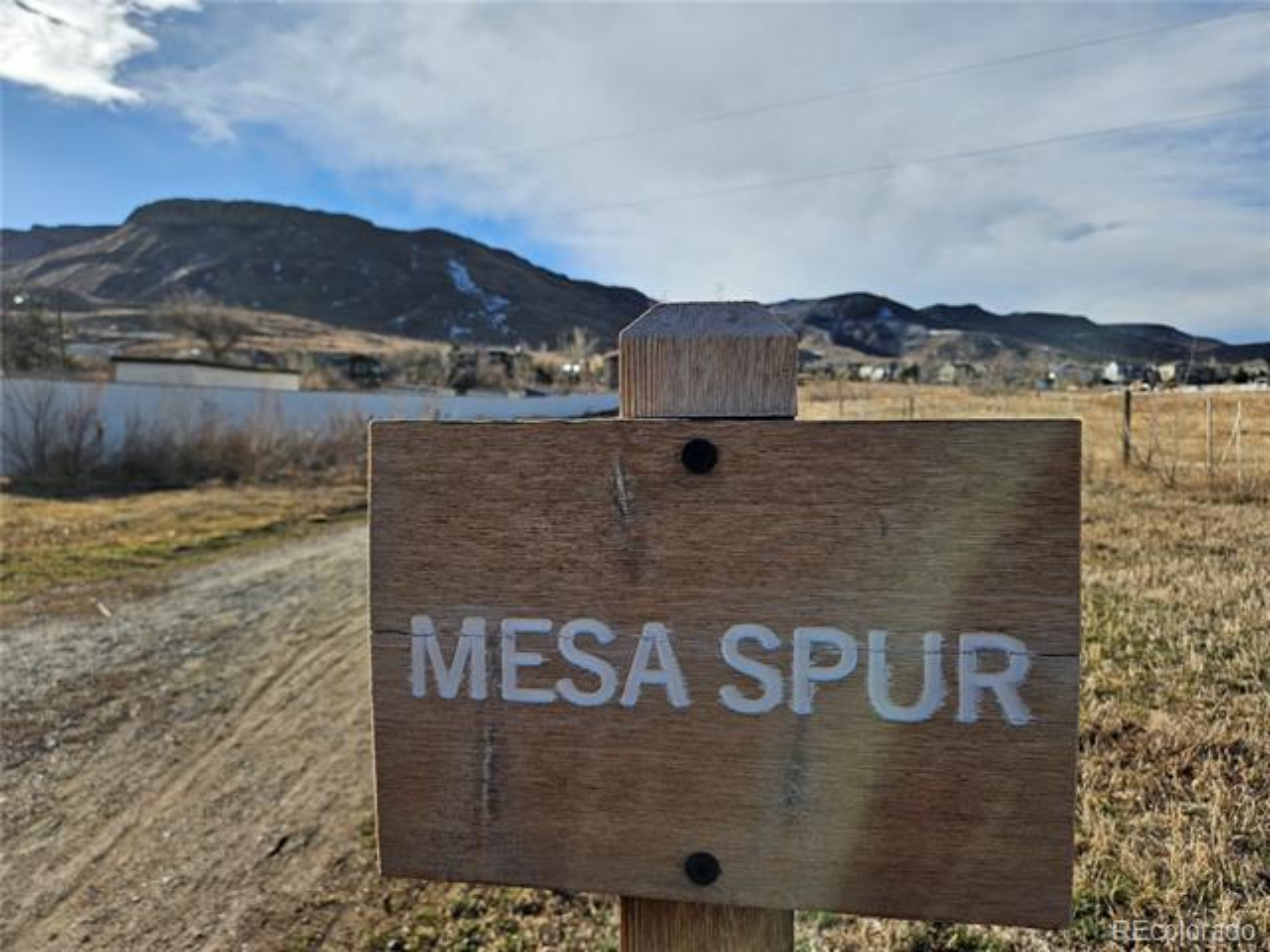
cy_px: 476
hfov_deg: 73.9
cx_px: 635
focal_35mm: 23
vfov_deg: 58.9
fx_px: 844
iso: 25
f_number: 1.8
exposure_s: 1/1809
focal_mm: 5.4
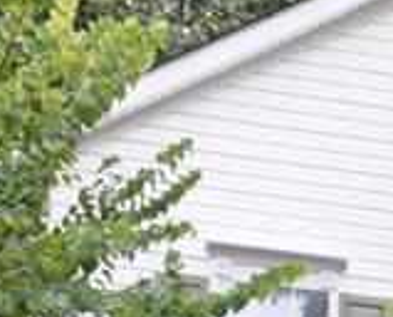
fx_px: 2530
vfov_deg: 6.9
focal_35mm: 217
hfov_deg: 8.1
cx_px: 971
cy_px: 619
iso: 250
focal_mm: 24
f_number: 5.6
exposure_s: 1/125
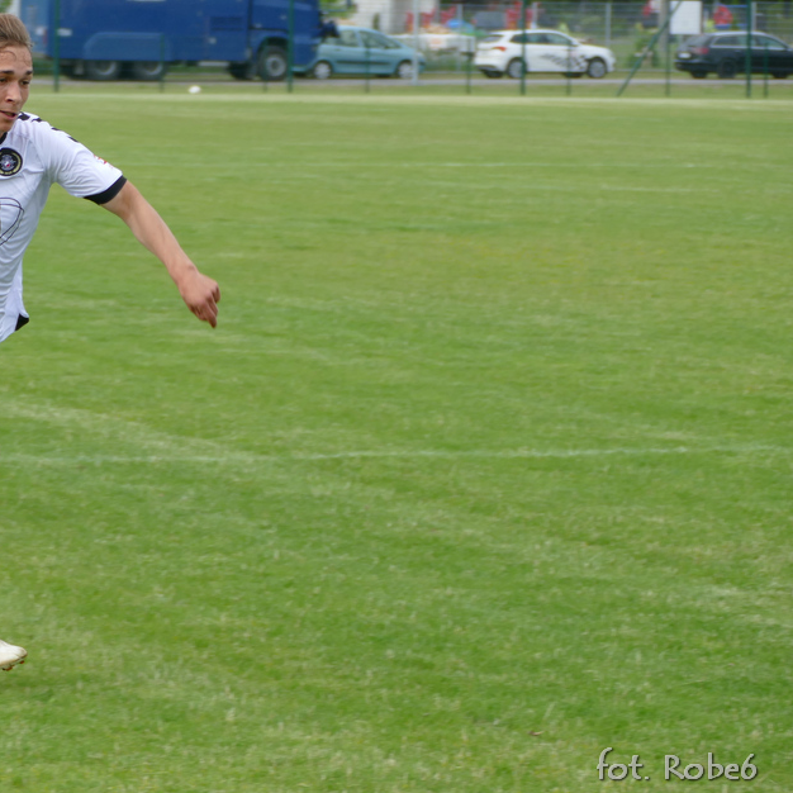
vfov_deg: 8.1
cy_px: 320
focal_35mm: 217
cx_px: 82
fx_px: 5624
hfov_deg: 8.0
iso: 125
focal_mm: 50.69
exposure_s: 1/640
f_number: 3.9
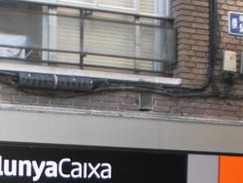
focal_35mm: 115
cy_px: 264
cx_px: -28
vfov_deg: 12.4
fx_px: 808
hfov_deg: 16.6
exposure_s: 1/100
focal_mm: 6.3
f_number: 3.1
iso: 100
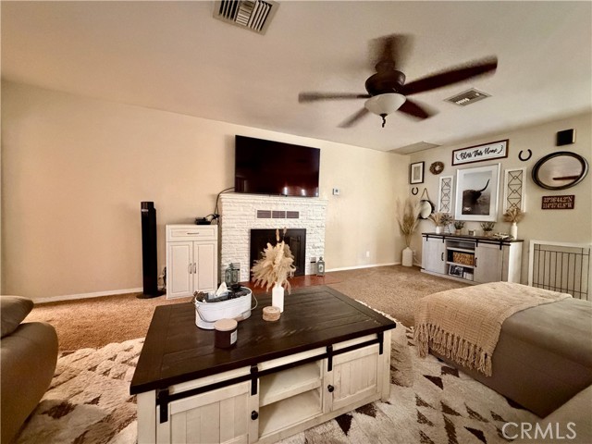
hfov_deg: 102.1
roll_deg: -1.0
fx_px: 239
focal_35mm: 14
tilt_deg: -2.3
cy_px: 222
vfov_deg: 85.7
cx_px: 296
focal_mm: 2.22
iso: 1250
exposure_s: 1/57
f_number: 2.2
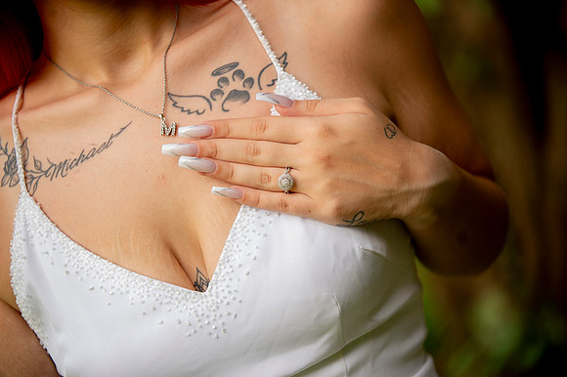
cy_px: 188
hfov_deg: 23.7
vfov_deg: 15.9
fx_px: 1354
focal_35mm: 86
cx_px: 284
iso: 800
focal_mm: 86
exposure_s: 1/400
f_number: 2.8
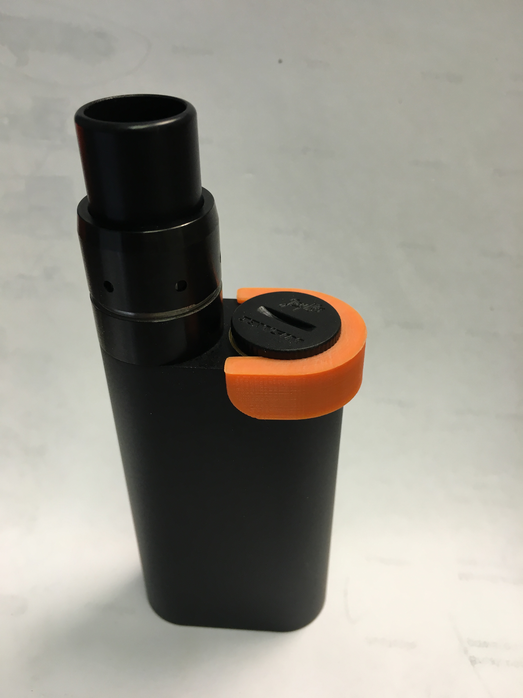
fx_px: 584
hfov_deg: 48.2
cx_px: 262
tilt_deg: -36.3
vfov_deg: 61.7
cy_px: 349
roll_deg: +0.0
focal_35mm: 29
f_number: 2.2
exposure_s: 1/30
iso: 50
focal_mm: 4.15
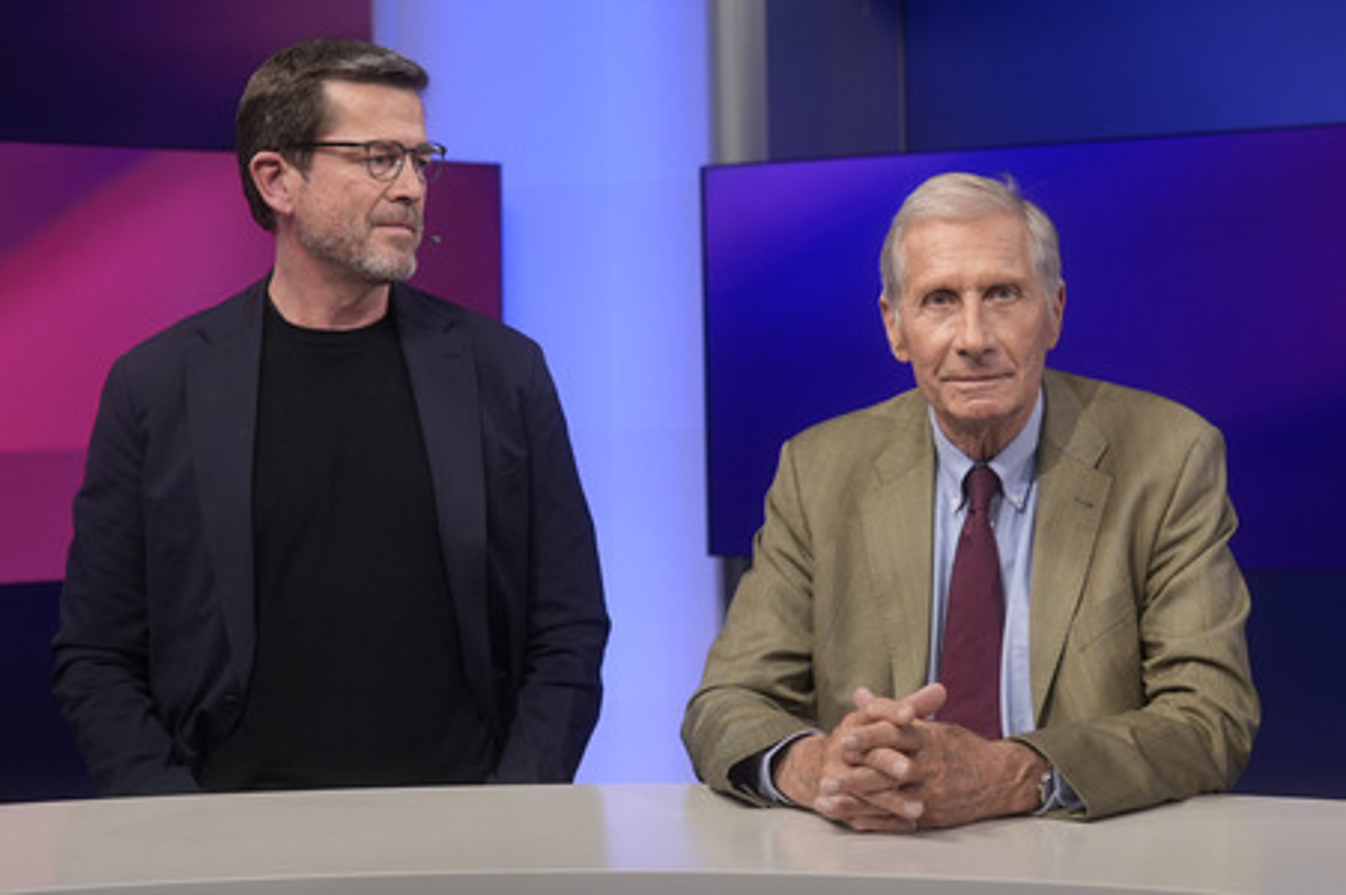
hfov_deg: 43.6
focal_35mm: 45
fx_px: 1681
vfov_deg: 29.8
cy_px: 448
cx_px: 673
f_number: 2.2
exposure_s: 1/250
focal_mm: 30
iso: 640
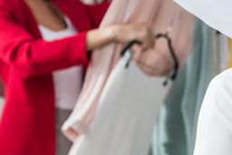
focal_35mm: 332
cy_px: -30
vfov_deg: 4.1
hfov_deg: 6.1
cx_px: 337
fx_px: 2141
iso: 500
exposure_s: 1/200
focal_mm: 85
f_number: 4
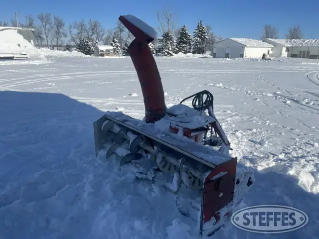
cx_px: 160
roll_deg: -0.2
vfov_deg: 53.1
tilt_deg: -15.8
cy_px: 120
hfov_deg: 67.3
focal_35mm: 26
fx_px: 240
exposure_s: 1/7937
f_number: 1.6
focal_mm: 5.1
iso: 32
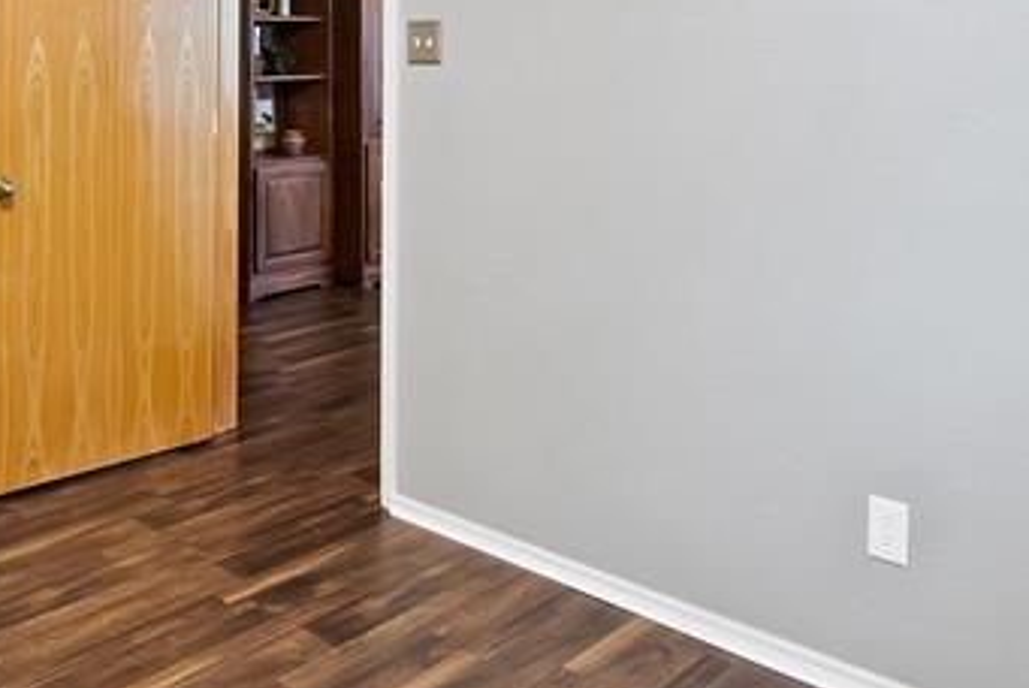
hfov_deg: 52.4
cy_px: 29
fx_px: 1030
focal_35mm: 36
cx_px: 368
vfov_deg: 34.2
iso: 640
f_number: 9
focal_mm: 12
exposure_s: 1.3
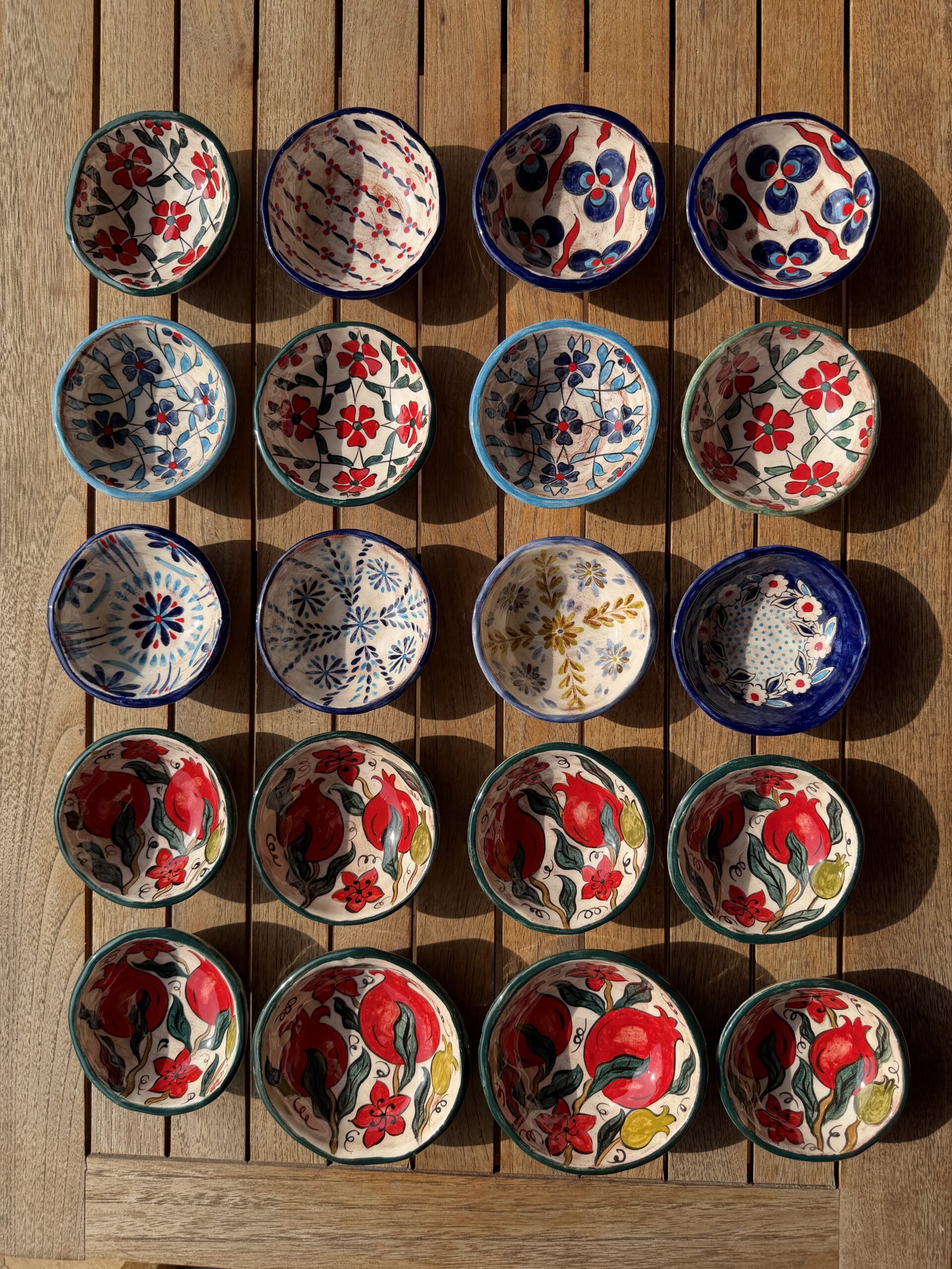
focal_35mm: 24
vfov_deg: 71.6
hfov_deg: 56.8
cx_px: 476
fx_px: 880
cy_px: 634
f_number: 1.78
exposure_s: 1/2445
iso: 80
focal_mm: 6.76
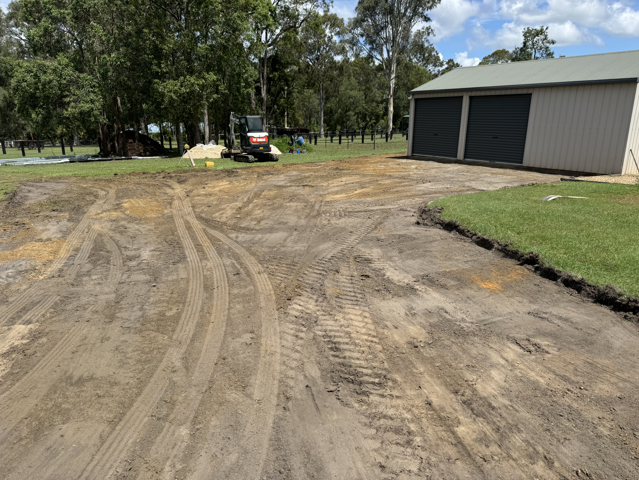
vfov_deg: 56.8
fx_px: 443
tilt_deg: -14.0
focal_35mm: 24
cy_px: 240
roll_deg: -0.1
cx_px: 320
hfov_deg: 71.6
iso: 80
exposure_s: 1/5348
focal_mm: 6.86
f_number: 1.78
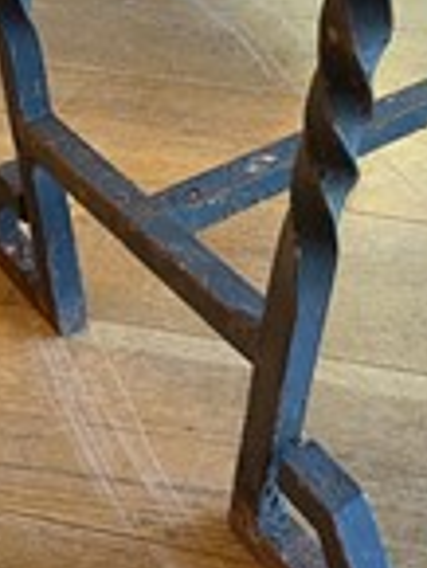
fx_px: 1133
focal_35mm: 69
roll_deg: -0.9
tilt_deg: -21.6
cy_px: -71
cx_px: 274
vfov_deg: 25.8
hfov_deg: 21.3
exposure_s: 1/50
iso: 160
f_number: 1.6
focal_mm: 5.1
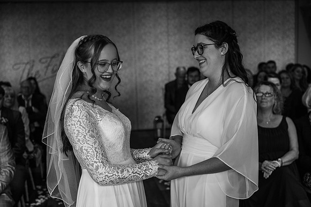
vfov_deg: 27.5
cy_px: 104
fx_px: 423
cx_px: 156
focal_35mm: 49
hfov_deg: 40.4
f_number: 3.5
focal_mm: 49
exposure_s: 1/200
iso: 640
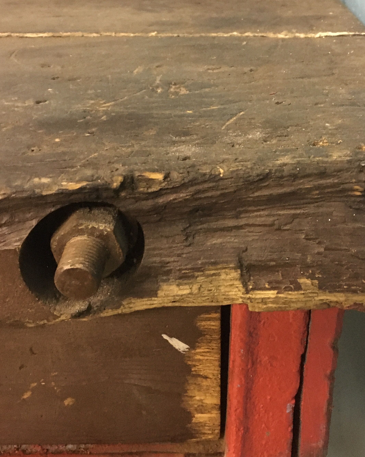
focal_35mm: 43
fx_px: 581
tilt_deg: -29.5
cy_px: 229
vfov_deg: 42.9
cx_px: 229
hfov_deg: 34.7
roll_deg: +2.3
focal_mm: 4.15
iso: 320
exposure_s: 1/17
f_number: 2.2
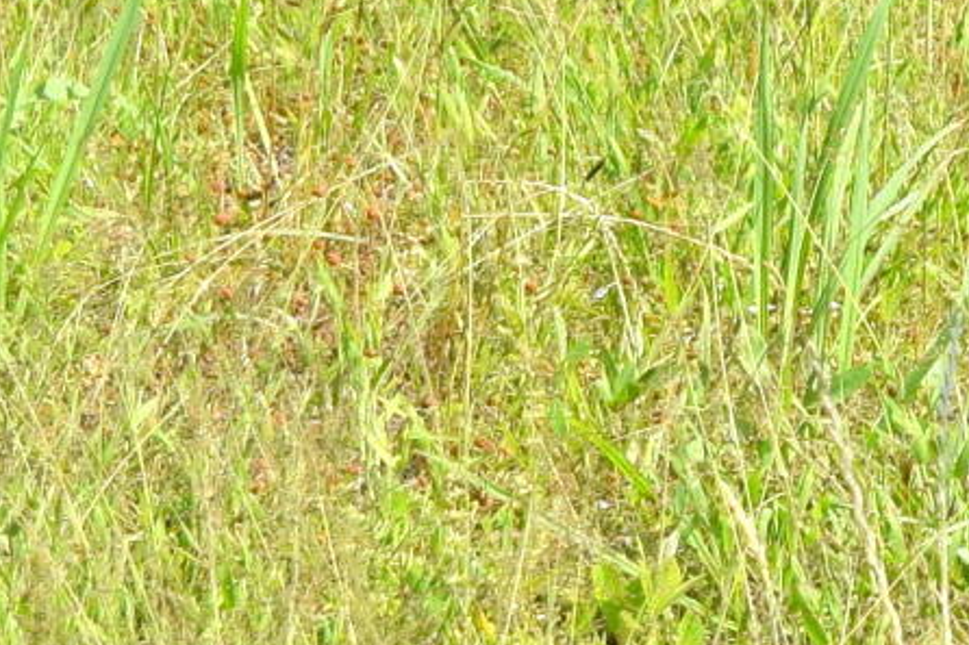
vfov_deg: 4.9
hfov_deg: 6.7
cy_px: -827
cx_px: 3153
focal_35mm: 272
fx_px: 7328
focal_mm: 27
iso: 200
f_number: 10
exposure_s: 1/400
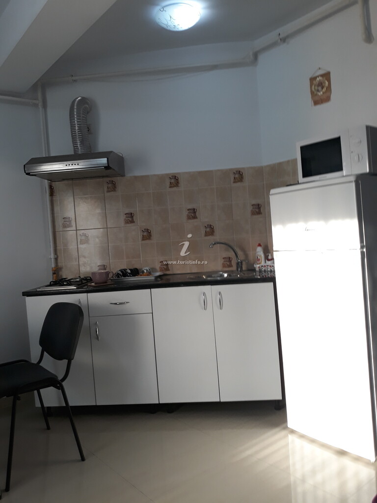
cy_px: 252
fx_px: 392
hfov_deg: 51.4
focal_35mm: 27
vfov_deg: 65.3
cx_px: 188
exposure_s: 1/100
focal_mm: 3.71
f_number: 1.7
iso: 50
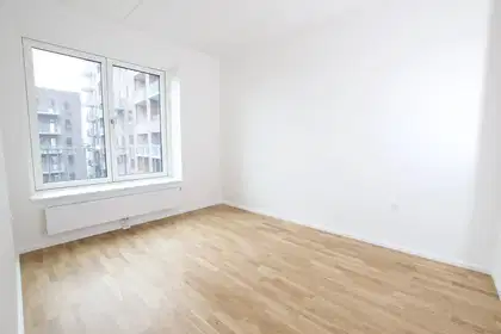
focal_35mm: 15
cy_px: 167
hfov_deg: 100.4
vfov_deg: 77.3
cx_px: 250
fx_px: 209
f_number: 7.1
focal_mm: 10
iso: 800
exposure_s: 1/60
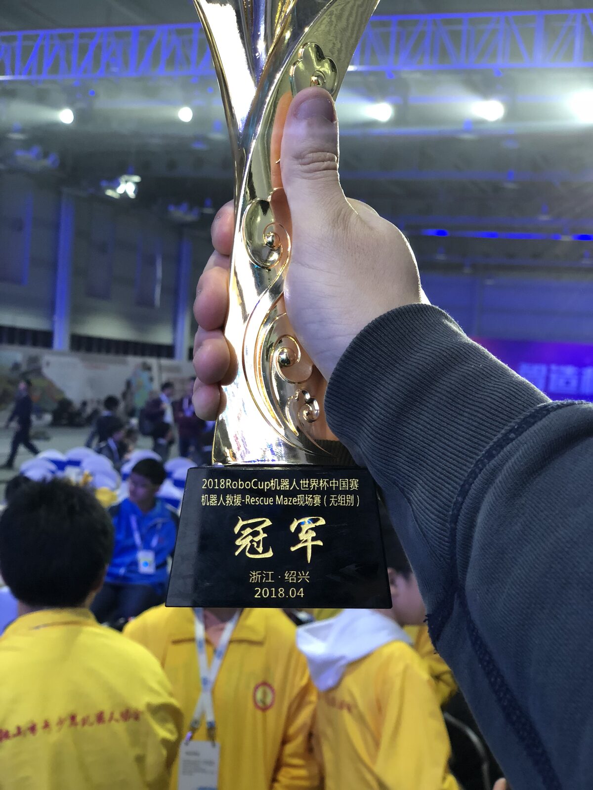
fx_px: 1188
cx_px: 296
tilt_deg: -1.4
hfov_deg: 28.0
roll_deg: -4.5
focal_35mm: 52
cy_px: 395
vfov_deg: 36.8
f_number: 2.4
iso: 100
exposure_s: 1/31
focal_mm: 6
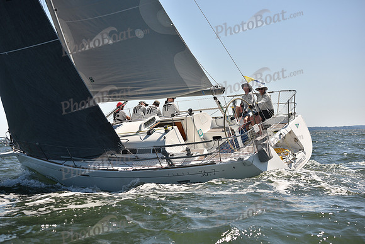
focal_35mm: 70
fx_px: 710
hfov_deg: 28.8
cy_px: 122
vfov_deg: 19.5
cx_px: 182
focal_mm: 70
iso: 250
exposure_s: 1/1250
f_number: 4.5
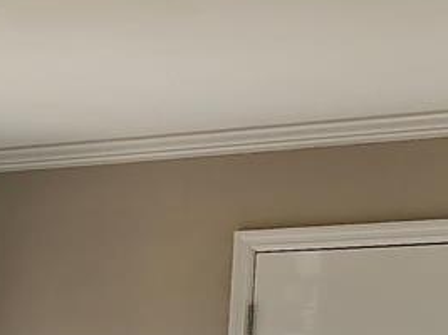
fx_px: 1785
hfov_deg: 13.7
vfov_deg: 10.2
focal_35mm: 138
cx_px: -156
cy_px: 581
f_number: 1.8
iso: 64
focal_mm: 6.4
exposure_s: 1/180
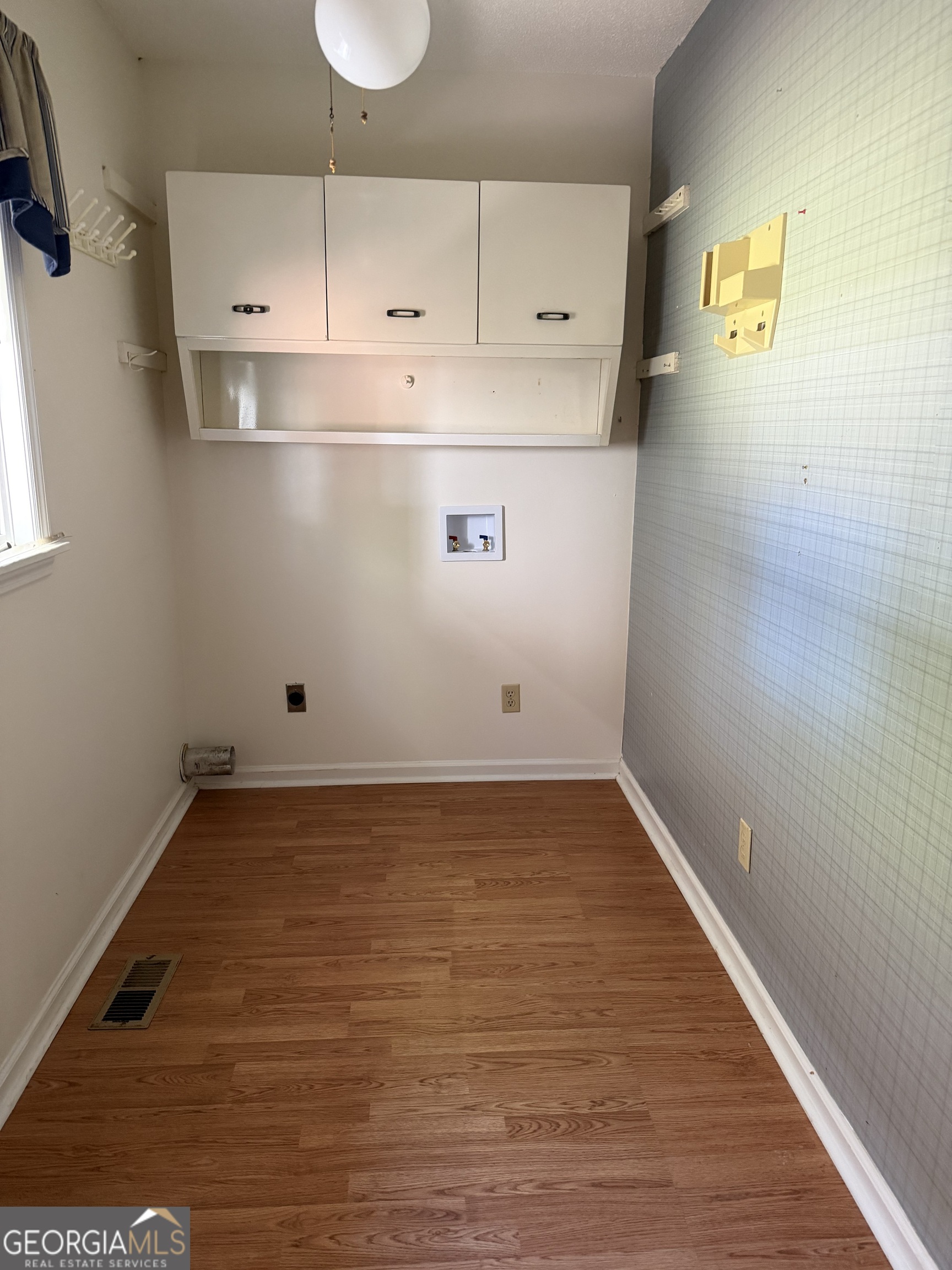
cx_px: 476
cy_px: 635
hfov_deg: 56.8
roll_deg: -1.6
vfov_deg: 71.6
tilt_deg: -13.7
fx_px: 880
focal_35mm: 24
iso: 500
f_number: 1.78
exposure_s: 1/60
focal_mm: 6.76
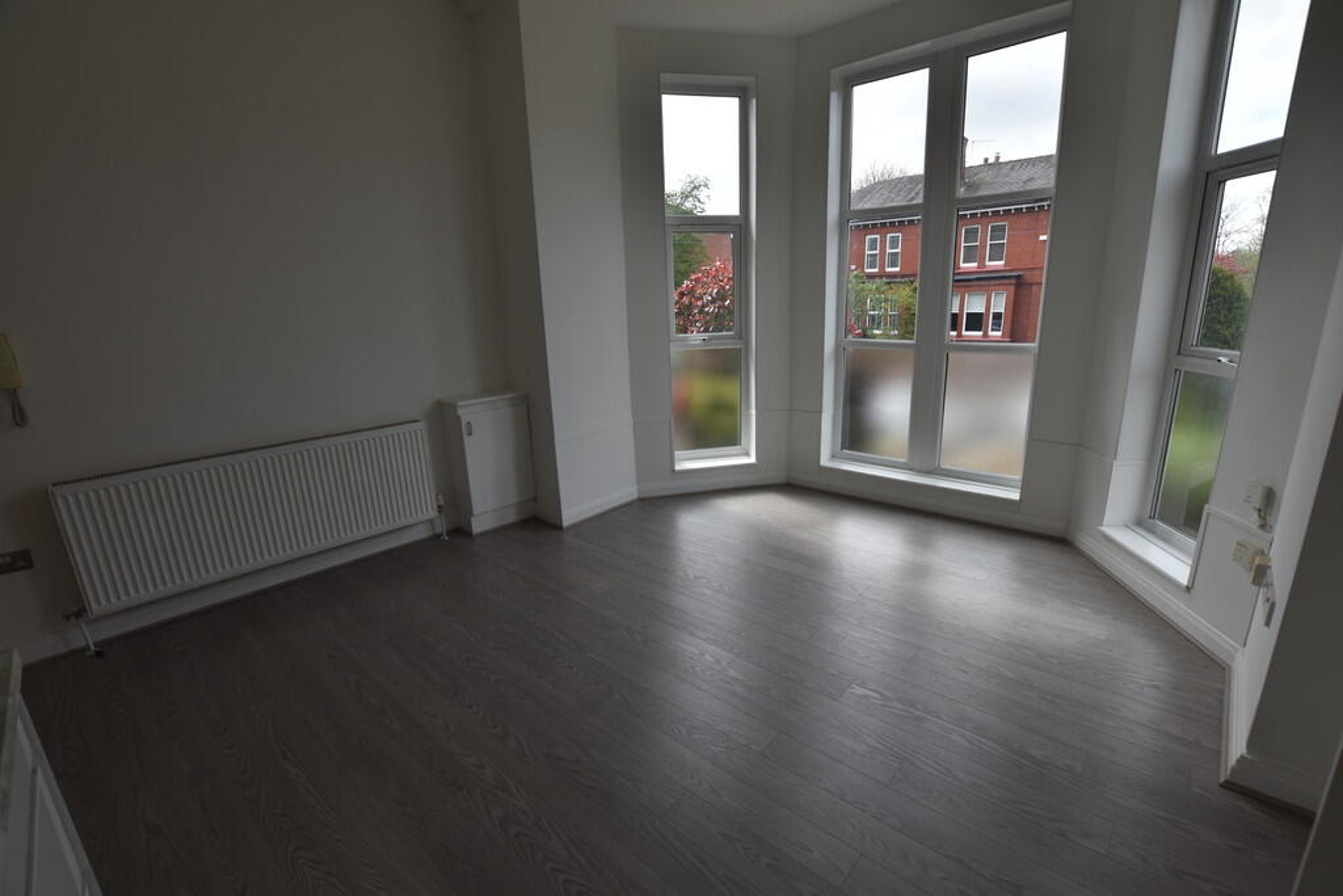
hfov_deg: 100.4
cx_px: 672
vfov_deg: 77.3
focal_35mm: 15
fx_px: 560
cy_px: 448
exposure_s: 1/125
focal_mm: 10
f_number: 5.6
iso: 100
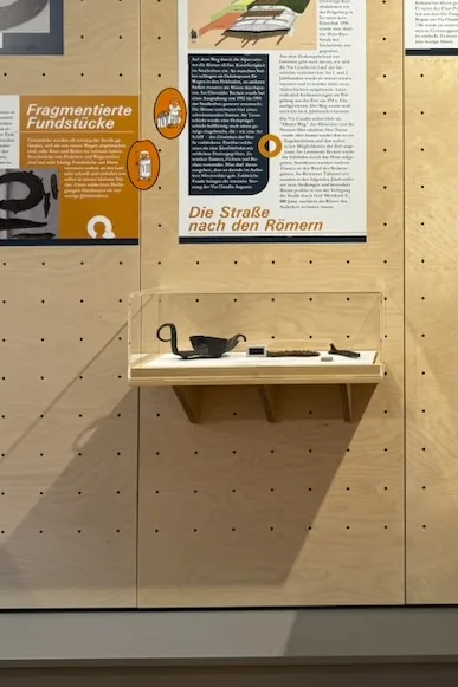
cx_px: 426
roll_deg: +0.7
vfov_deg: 35.7
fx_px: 1050
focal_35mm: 55
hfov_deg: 23.8
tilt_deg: +0.9
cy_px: 205
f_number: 1.78
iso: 50
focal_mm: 6.76
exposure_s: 1/105
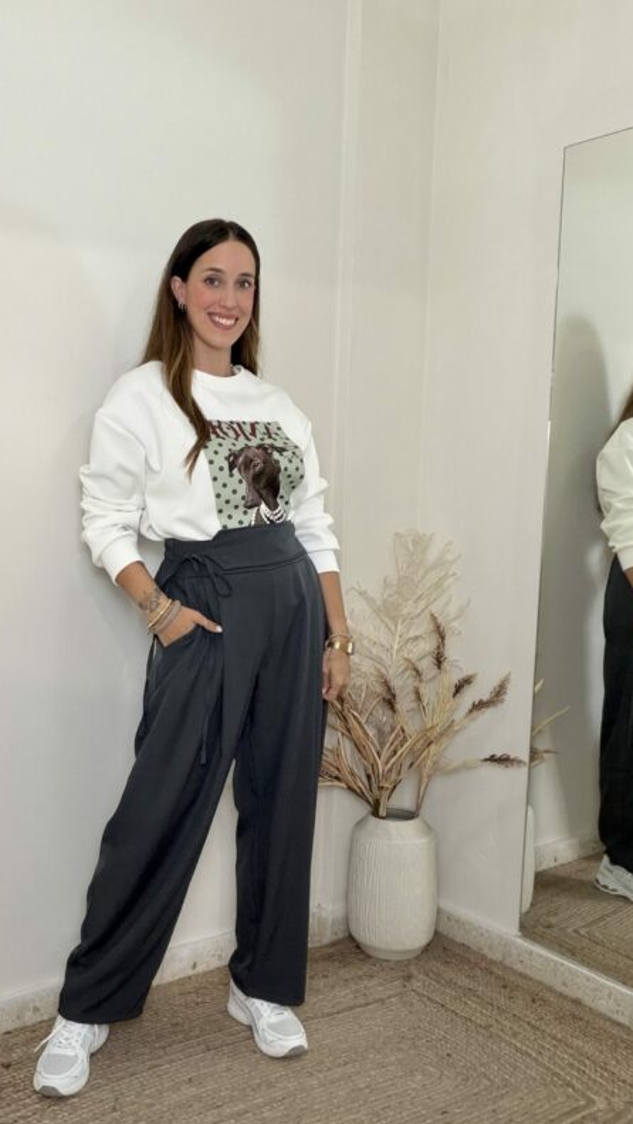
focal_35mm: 33
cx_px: 233
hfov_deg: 35.4
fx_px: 984
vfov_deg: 59.5
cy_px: 565
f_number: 1.9
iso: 160
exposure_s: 1/60
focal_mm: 2.71
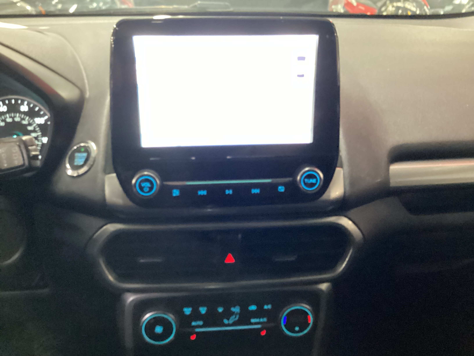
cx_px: 237
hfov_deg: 58.4
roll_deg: -1.2
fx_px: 424
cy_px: 178
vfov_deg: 45.4
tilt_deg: -27.9
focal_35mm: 31
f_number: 2.4
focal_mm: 3.3
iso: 800
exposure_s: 1/15
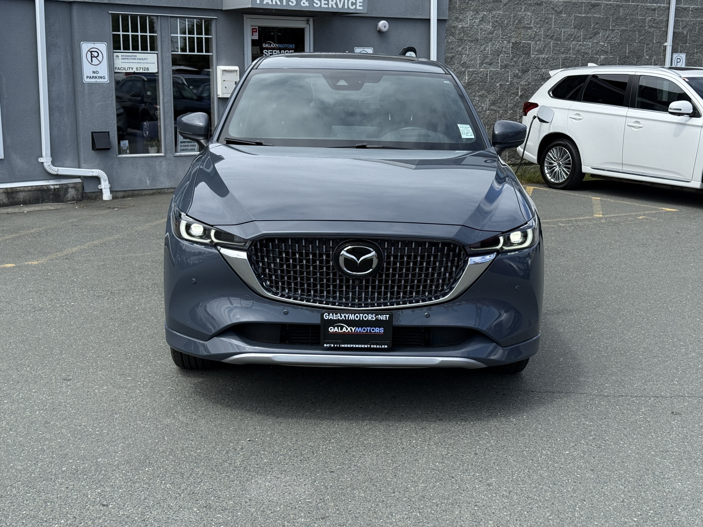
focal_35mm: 48
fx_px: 975
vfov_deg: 30.3
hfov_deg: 39.7
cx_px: 352
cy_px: 264
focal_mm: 6.76
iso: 80
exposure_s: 1/4587
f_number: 1.78
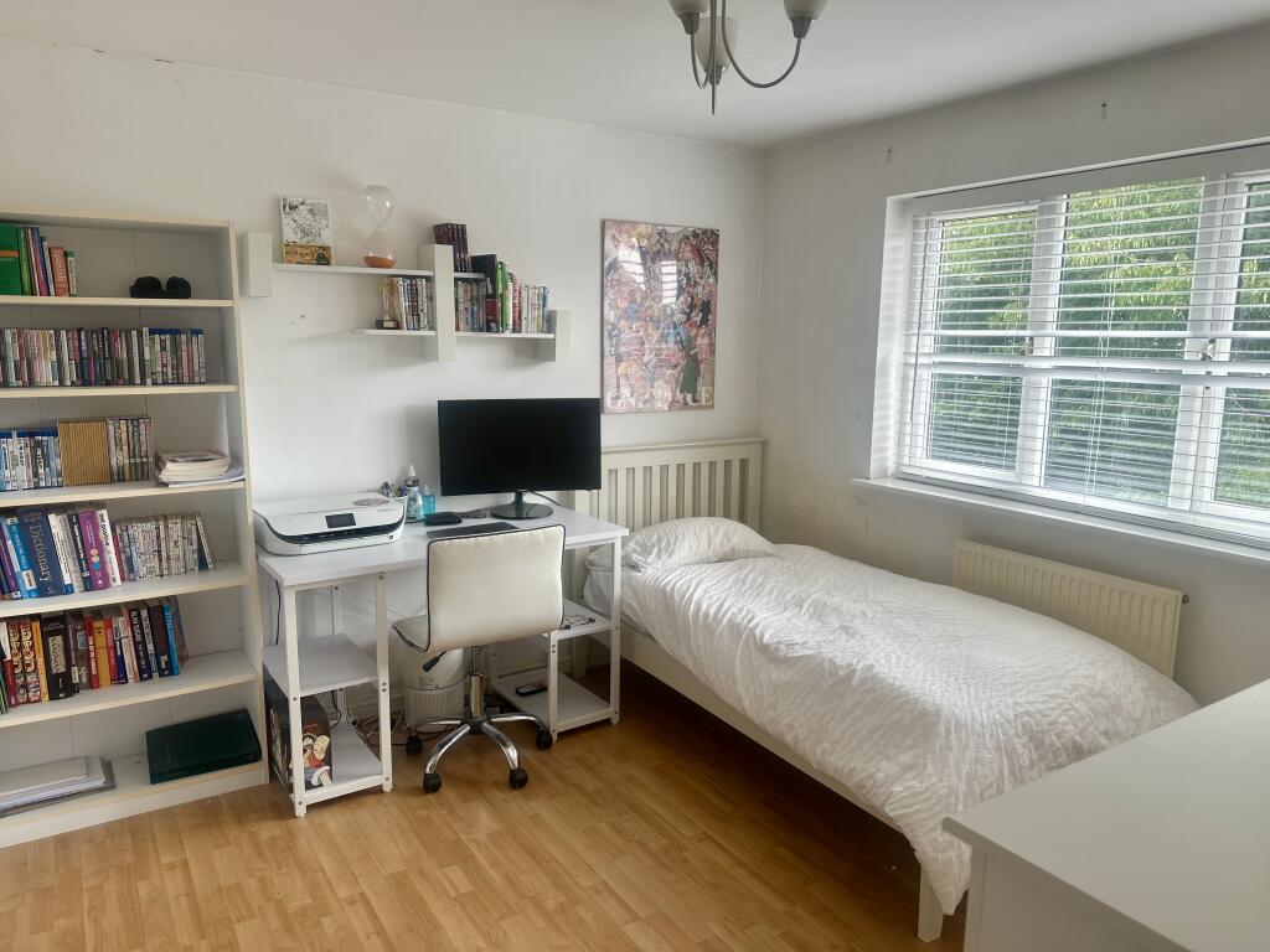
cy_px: 476
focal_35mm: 24
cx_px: 635
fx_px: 881
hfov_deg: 71.6
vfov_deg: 56.8
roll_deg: -0.1
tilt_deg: -8.5
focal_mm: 6.86
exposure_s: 1/173
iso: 64
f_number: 1.78
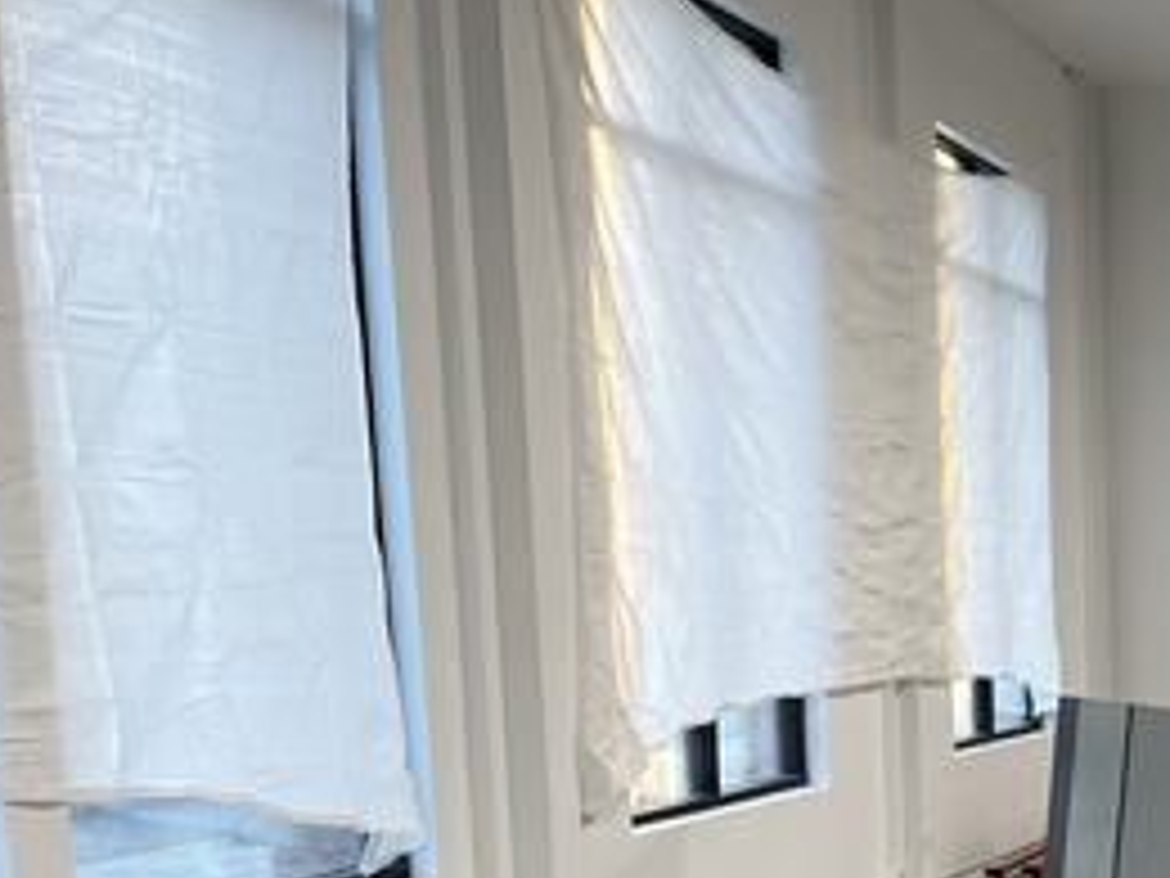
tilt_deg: -9.4
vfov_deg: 19.9
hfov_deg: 24.4
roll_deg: -0.5
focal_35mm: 70
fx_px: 2366
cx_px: 1508
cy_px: 1015
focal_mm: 5.7
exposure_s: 1/120
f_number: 1.5
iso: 64
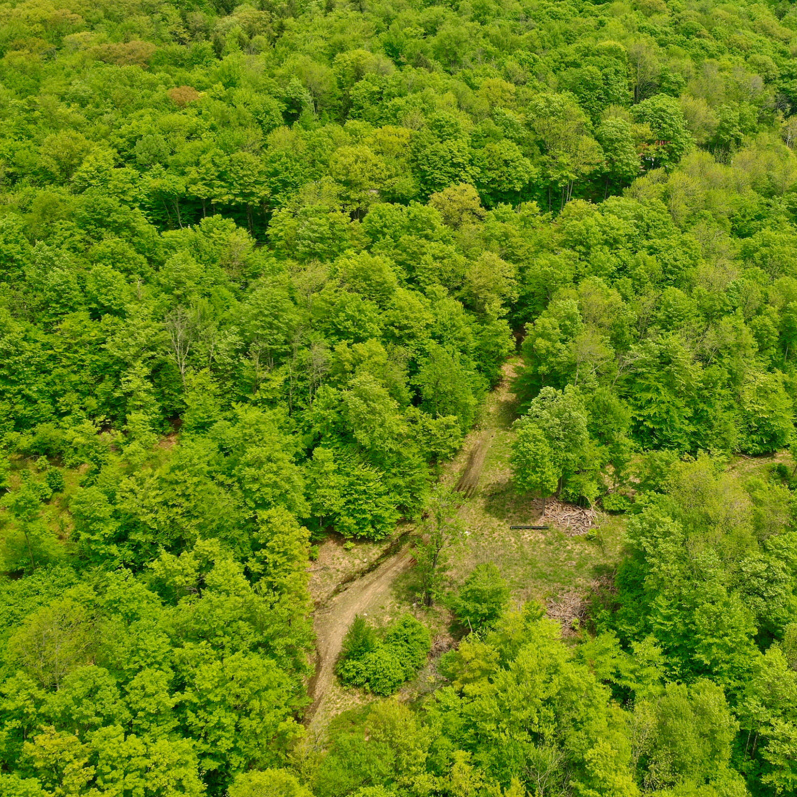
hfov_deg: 37.4
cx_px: 598
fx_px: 1146
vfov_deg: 38.3
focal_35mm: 44
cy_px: 379
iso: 100
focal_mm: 10.26
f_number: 3.2
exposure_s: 1/50
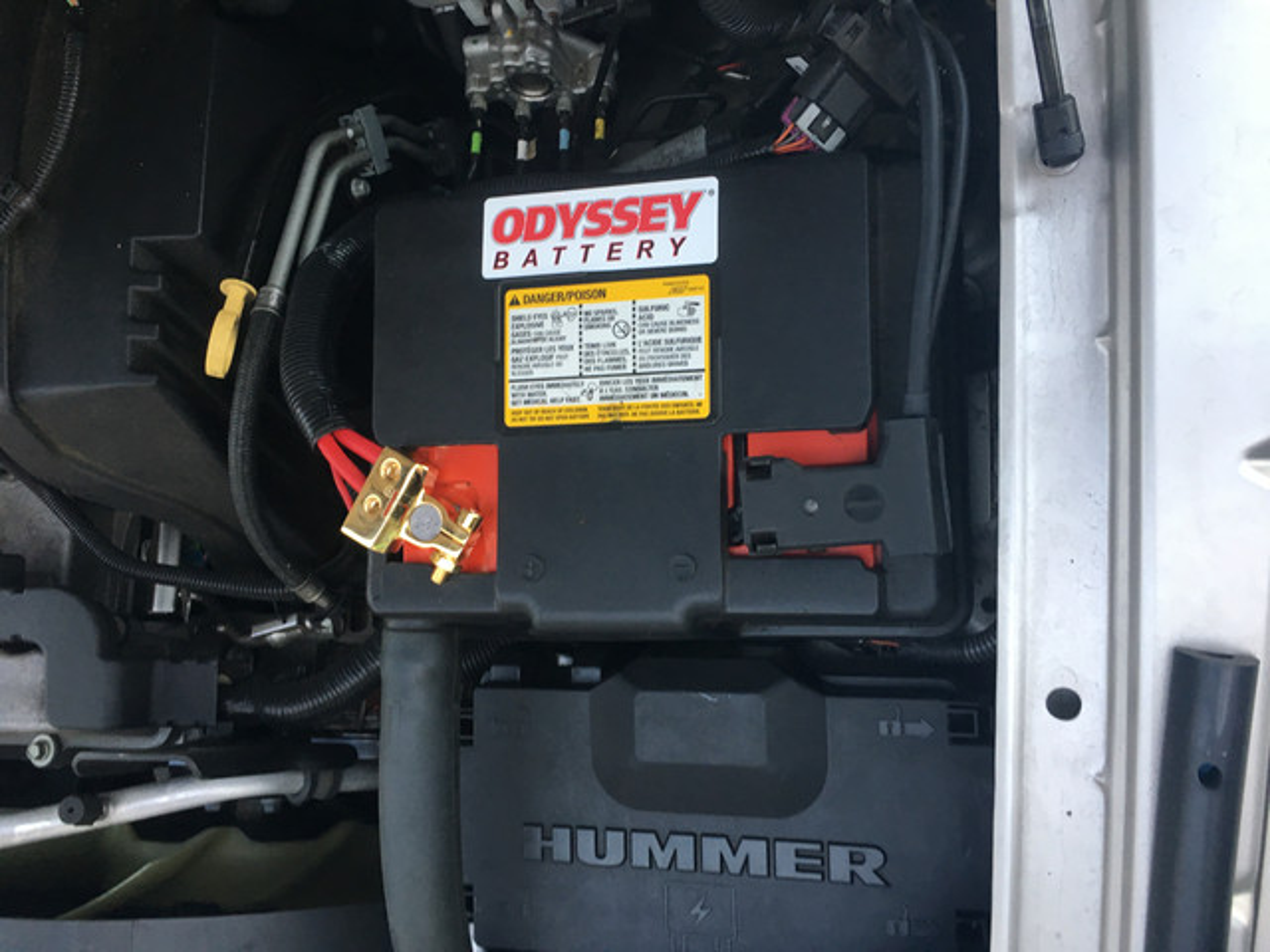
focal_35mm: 29
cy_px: 476
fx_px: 1064
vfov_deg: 48.2
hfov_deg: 61.7
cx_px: 635
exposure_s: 1/30
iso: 32
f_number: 2.2
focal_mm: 4.15
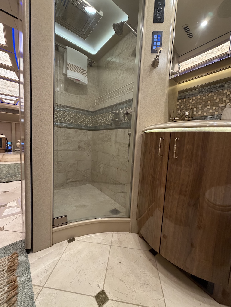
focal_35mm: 14
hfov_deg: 85.7
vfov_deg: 102.1
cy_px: 154
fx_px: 125
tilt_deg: -5.6
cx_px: 116
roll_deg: -3.7
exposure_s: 1/80
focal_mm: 2.22
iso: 320
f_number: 2.2
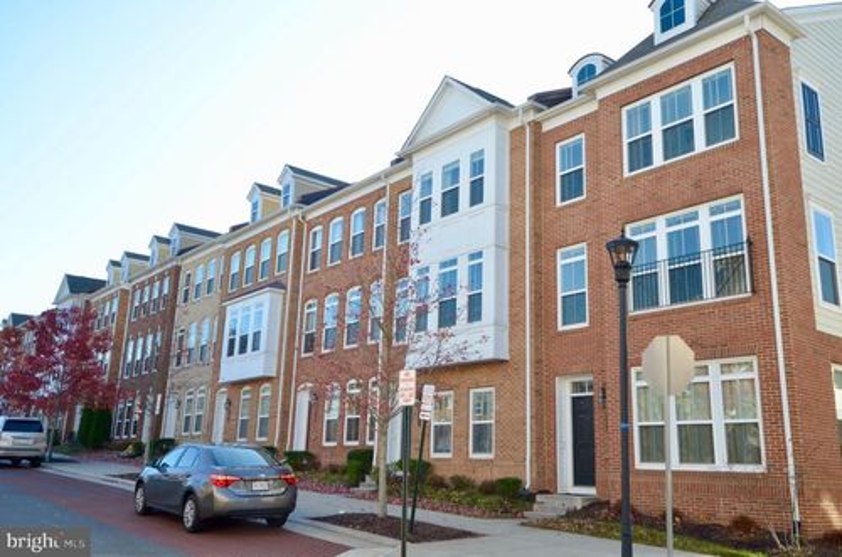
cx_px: 421
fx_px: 700
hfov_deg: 62.0
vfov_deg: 43.4
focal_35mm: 30
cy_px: 278
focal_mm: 20
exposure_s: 1/200
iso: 1000
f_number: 16
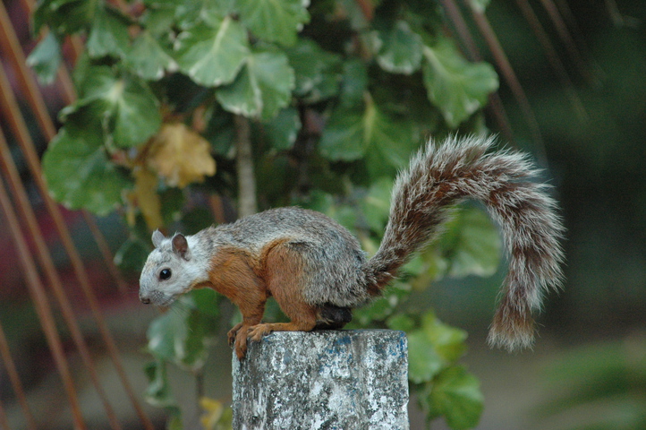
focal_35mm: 600
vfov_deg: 2.3
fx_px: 10757
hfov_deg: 3.4
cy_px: 215
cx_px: 323
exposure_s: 1/800
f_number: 5.6
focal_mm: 400
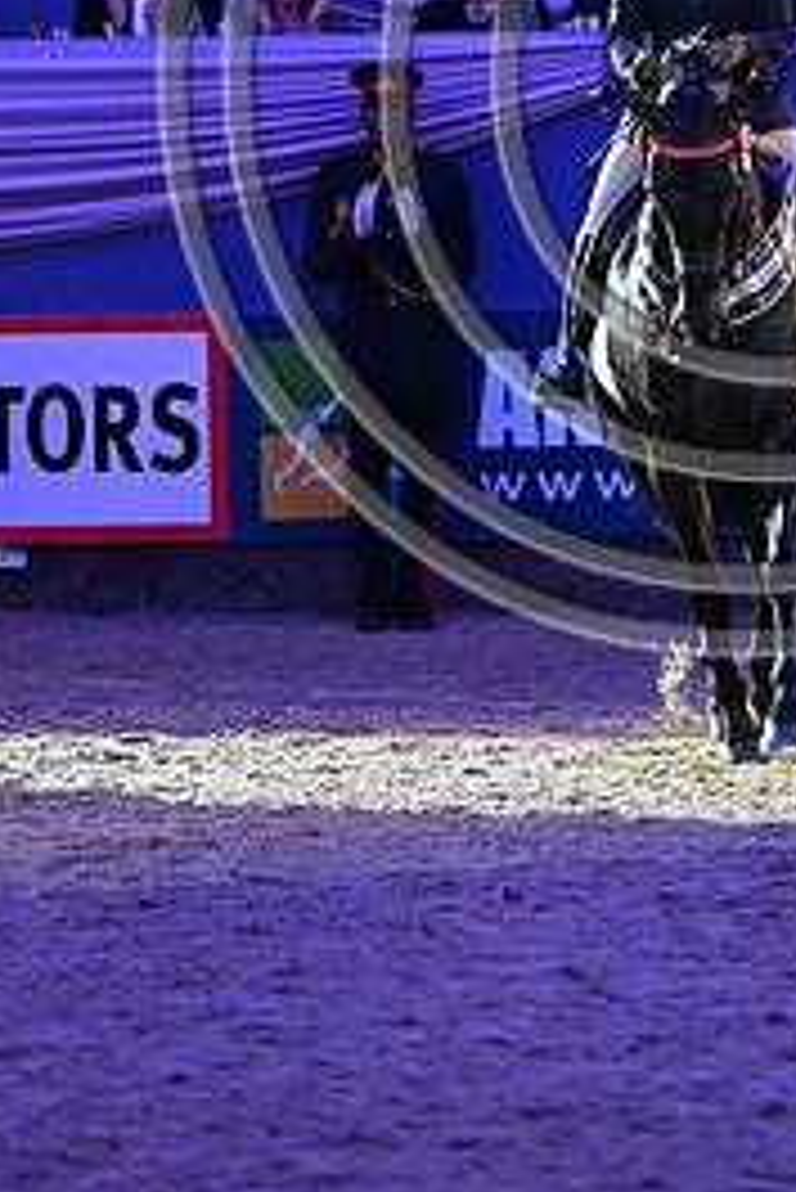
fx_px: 14507
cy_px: -4
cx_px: 686
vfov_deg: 4.7
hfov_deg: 3.1
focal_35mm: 438
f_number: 4
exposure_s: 1/800
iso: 8000
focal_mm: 200
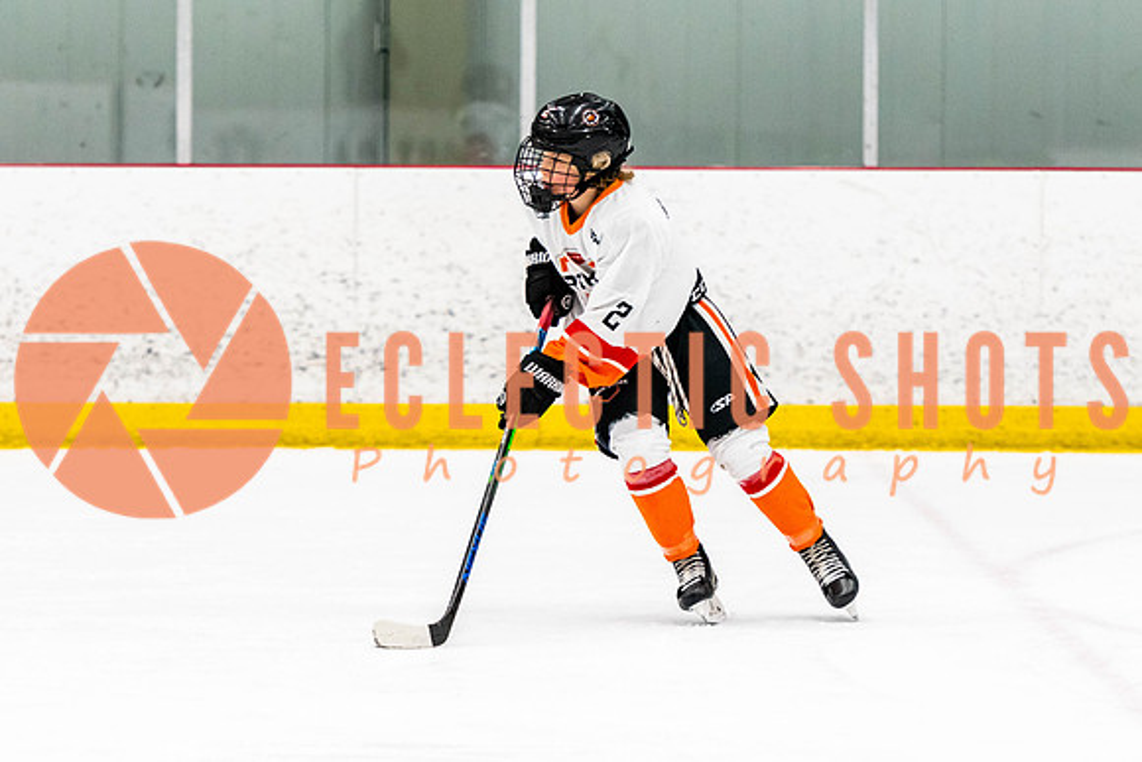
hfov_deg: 9.2
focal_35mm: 224
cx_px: 614
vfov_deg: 6.1
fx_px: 7115
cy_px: 443
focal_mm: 140
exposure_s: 1/640
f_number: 2.8
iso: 1800
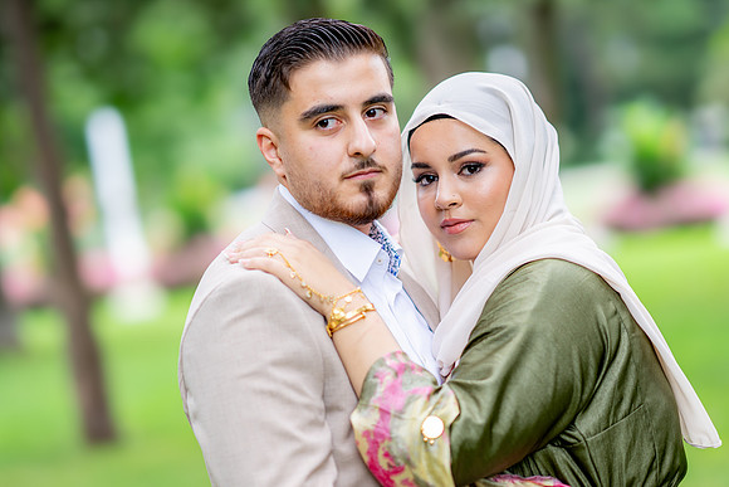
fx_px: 2087
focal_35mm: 103
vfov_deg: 13.3
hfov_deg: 19.8
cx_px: 364
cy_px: 244
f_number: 1.4
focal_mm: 85
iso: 100
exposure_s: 1/800
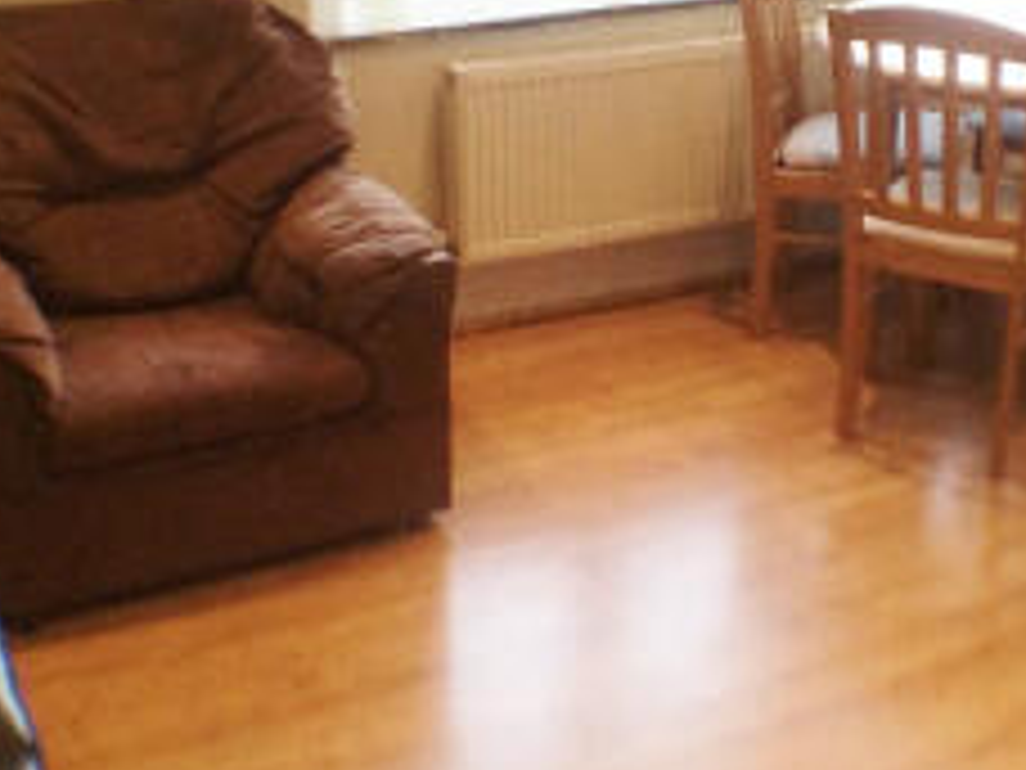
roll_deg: +0.0
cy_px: -56
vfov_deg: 17.4
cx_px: 632
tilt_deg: -9.4
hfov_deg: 23.8
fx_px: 2430
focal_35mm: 82
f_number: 2.4
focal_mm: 3.3
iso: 40
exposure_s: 1/40
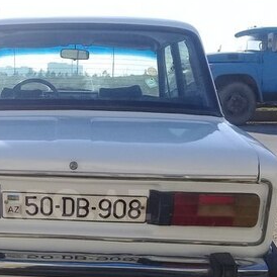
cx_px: 48
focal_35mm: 66
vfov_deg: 25.8
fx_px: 598
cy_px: 205
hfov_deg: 25.6
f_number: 2.2
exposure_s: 1/1391
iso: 50
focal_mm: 3.3
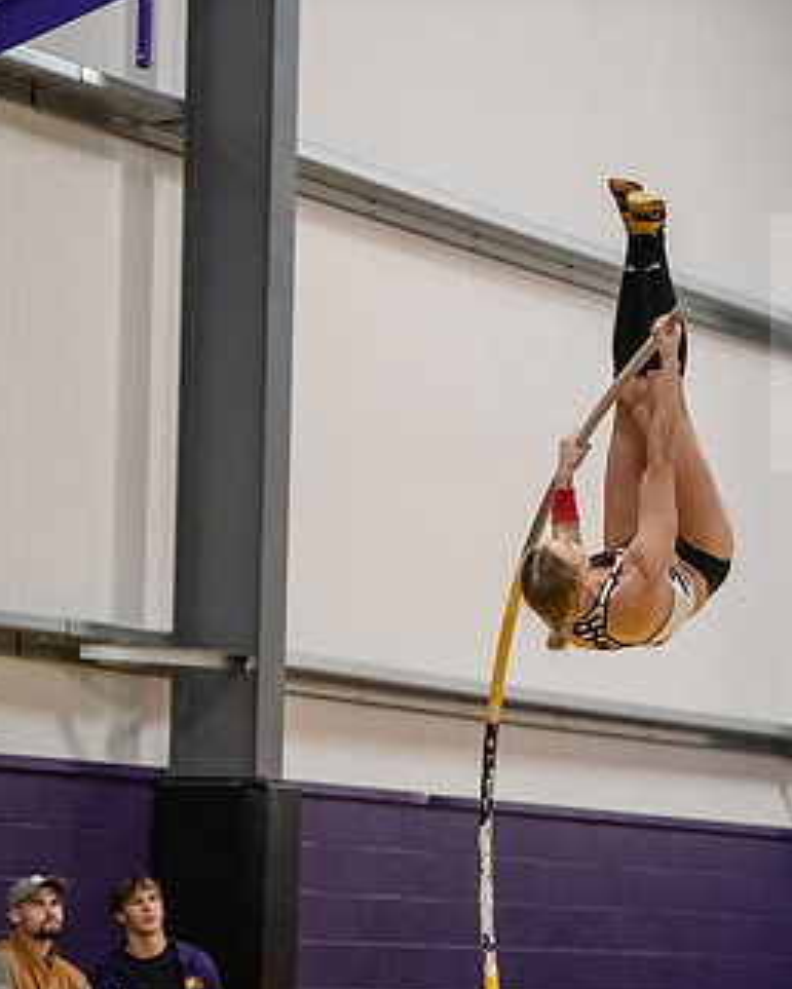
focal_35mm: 178
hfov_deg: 8.7
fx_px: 5213
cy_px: 587
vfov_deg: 10.8
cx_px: 678
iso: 6400
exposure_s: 1/800
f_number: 2.8
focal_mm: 105
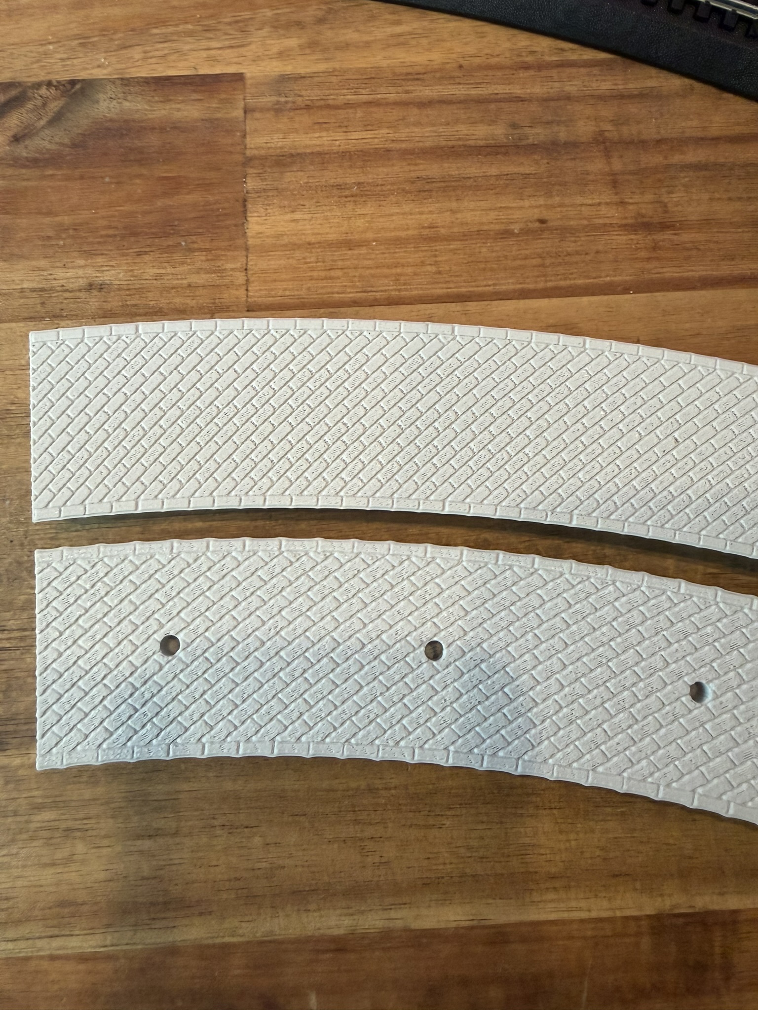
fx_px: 701
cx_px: 379
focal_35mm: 24
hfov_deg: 56.8
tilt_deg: -76.0
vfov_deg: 71.6
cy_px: 505
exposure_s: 1/98
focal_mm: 2.22
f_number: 2.2
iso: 320
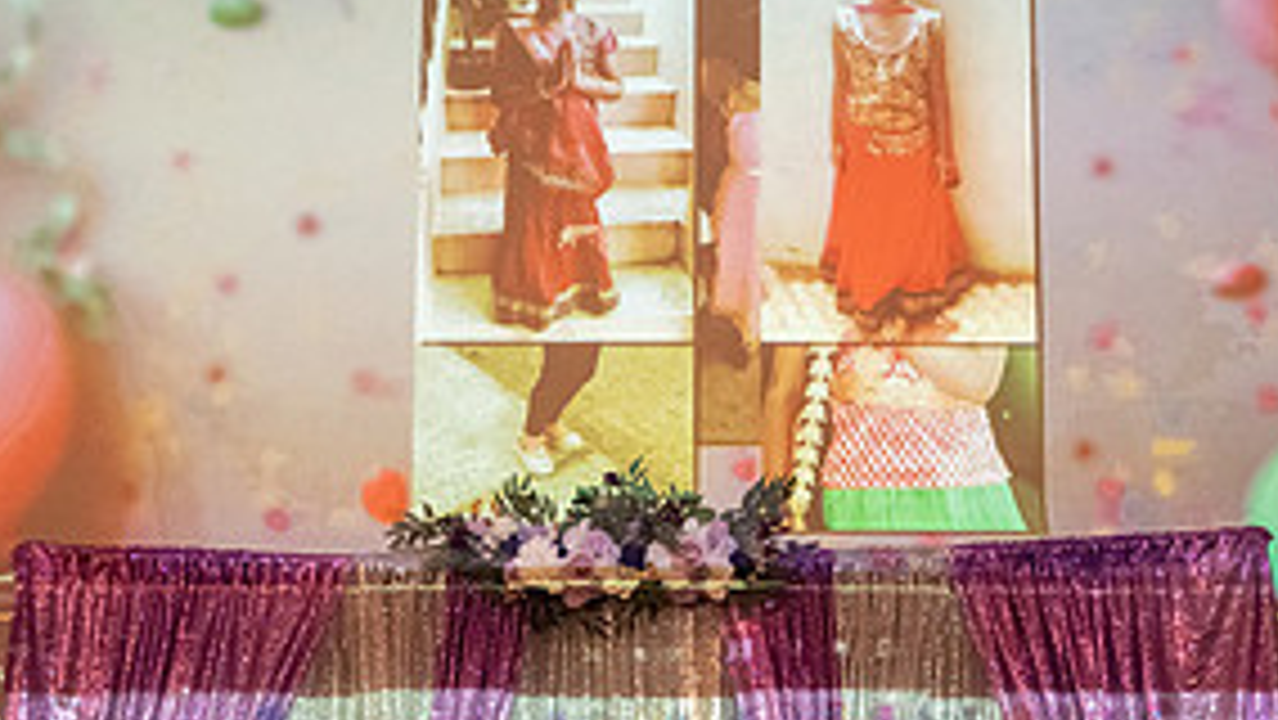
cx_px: 738
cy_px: 425
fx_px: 2475
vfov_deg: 16.5
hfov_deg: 28.9
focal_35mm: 73
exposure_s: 1/160
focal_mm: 34
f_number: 2.8
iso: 2500
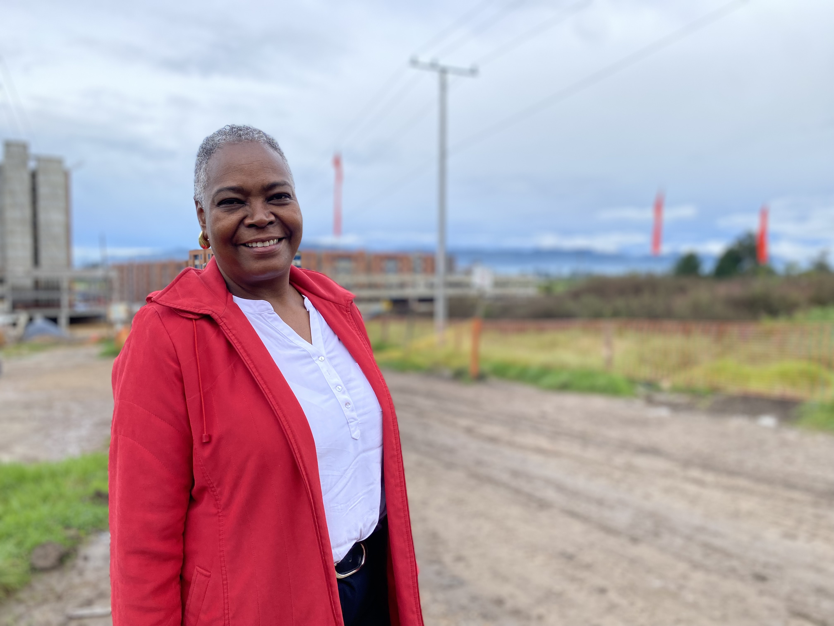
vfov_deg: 53.1
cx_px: 417
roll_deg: -0.8
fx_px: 626
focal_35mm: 26
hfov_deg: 67.3
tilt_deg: -3.5
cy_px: 313
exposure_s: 1/1043
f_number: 1.8
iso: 32
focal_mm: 4.25
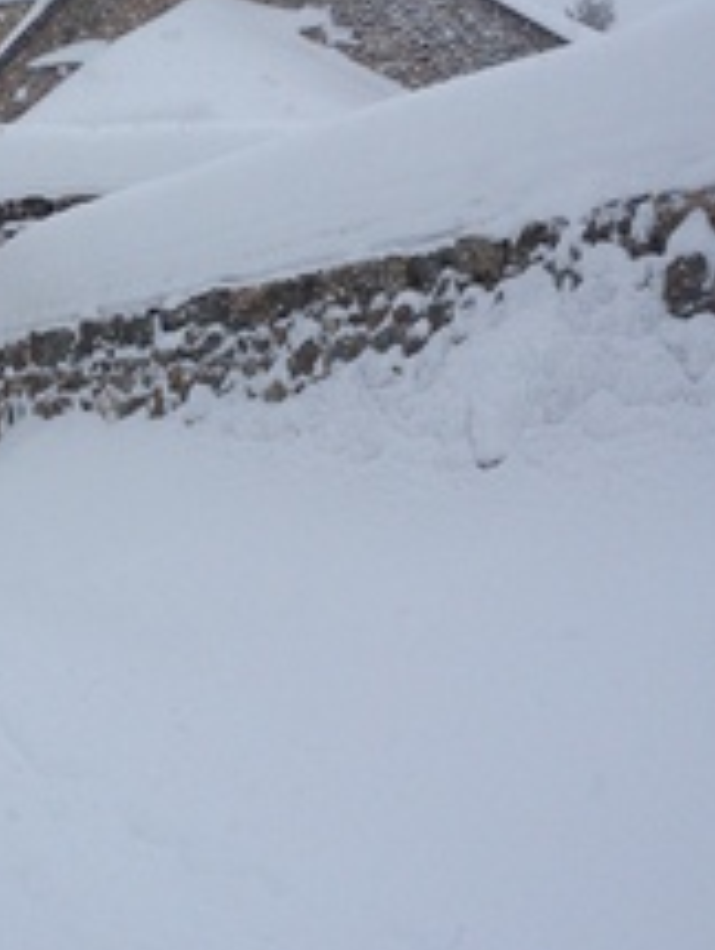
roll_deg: -1.8
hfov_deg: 18.6
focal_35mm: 78
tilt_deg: +10.5
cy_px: 243
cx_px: 75
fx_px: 2142
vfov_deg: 24.7
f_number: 2.4
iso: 50
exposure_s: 1/1175
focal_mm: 4.28
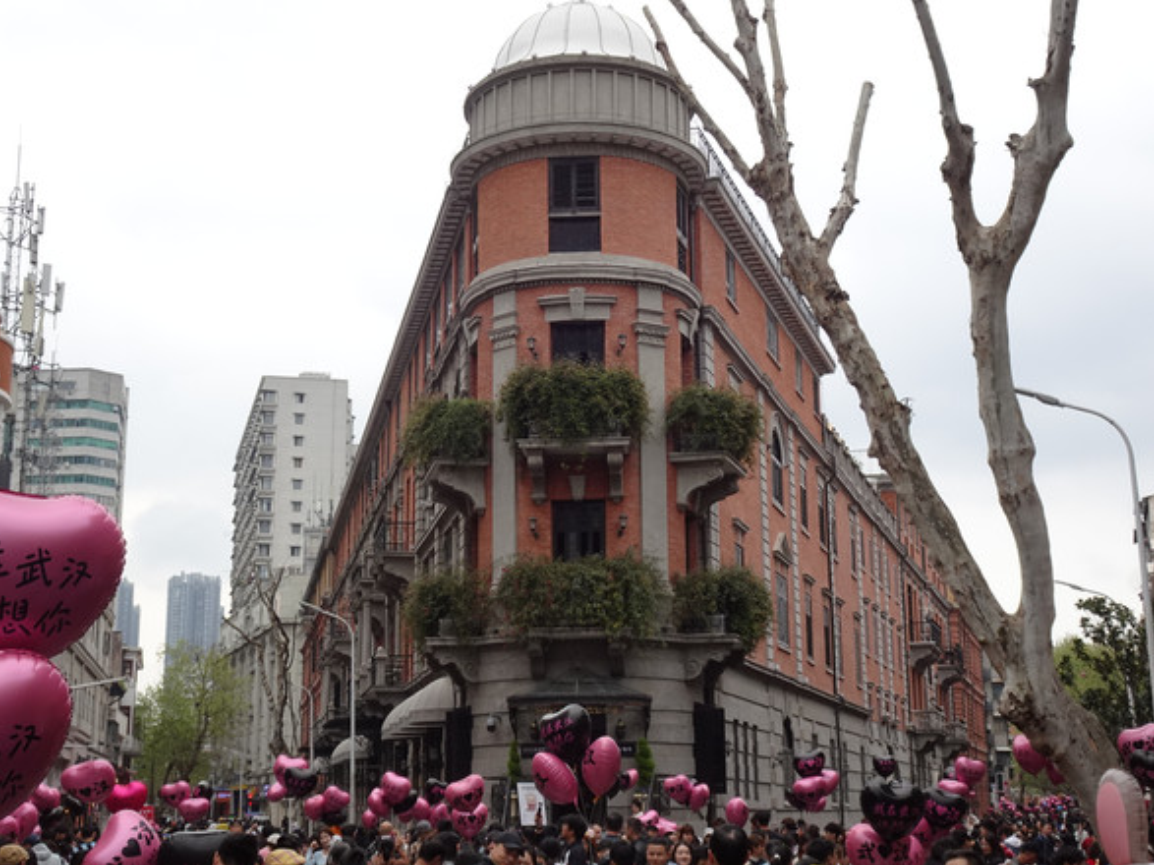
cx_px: 582
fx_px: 1600
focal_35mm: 48
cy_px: 438
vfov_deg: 30.3
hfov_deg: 39.7
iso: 80
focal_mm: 7.29
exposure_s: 1/250
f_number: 4.5
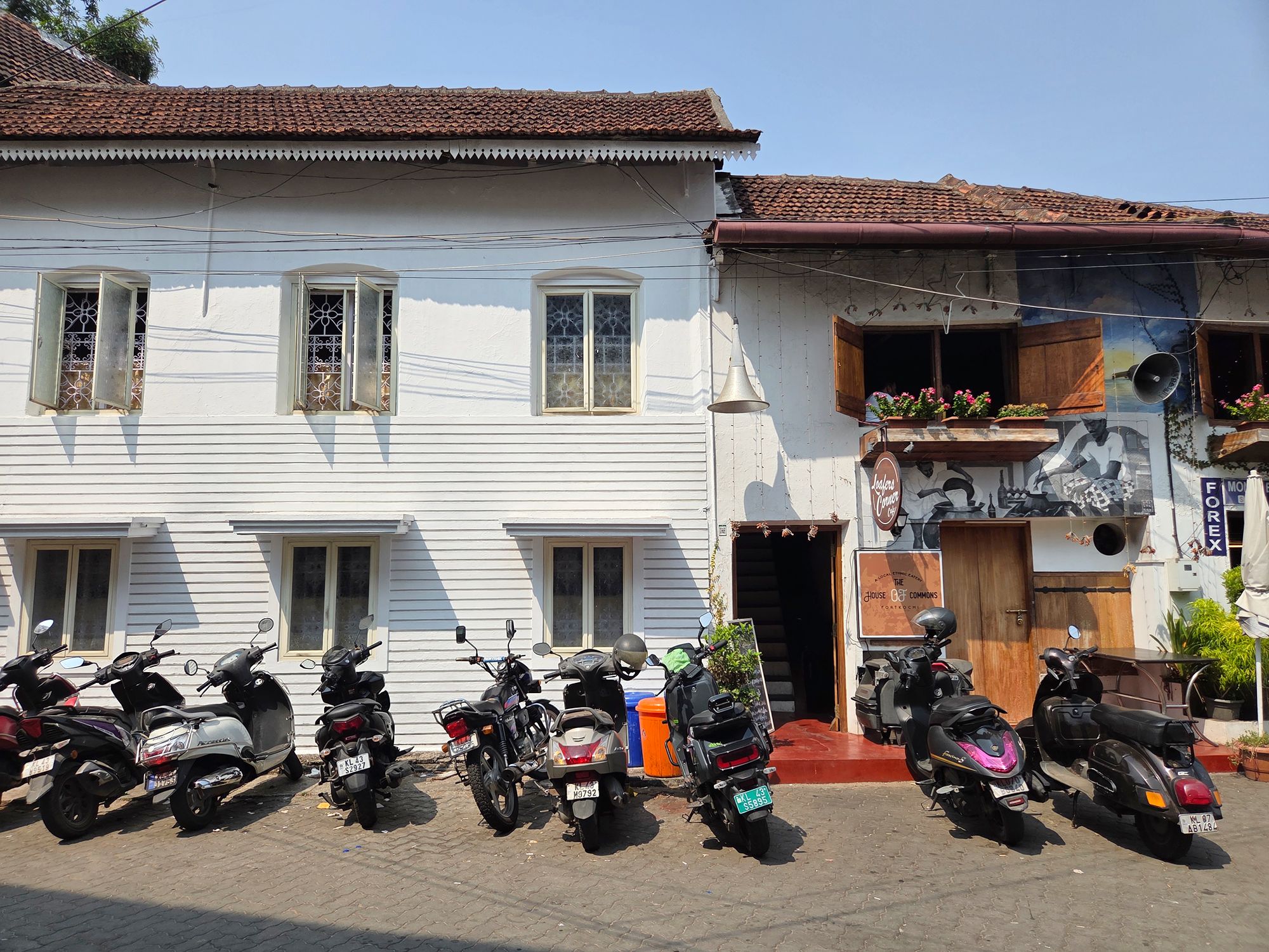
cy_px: 476
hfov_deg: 73.9
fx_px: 843
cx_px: 634
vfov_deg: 58.9
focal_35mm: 23
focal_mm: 5.4
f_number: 1.8
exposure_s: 1/5545
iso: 80
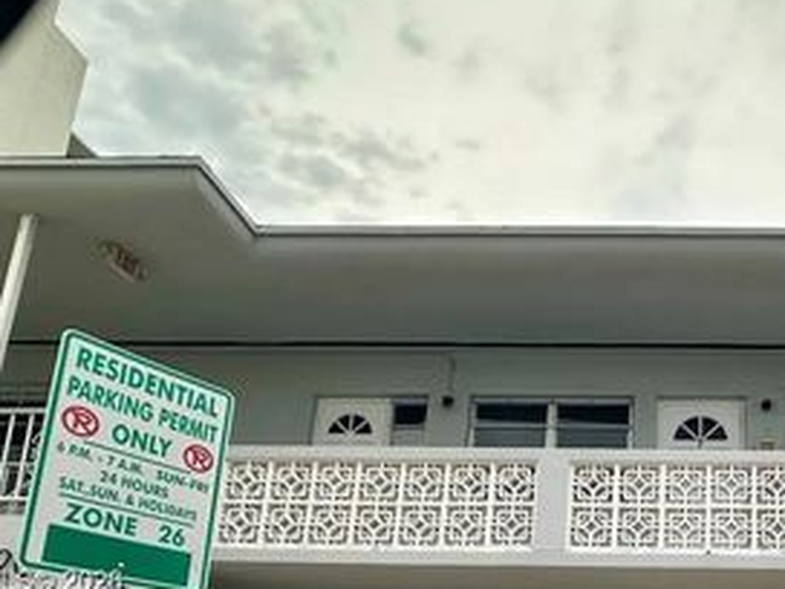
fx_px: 748
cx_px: 687
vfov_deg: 38.4
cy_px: 583
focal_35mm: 33
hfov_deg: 50.0
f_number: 2.2
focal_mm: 2.22
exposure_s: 1/204
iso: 40
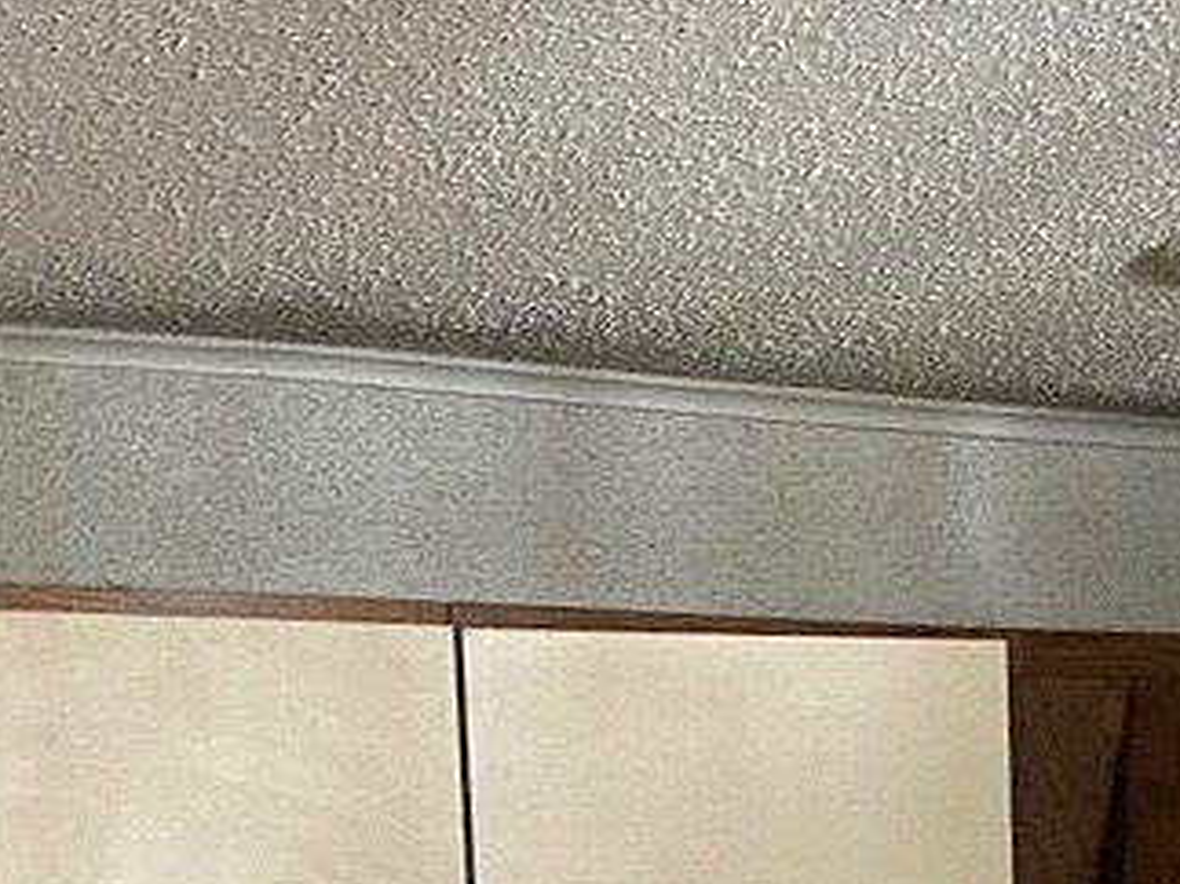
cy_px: 1516
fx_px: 3510
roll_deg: +3.4
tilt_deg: -5.4
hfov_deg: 19.0
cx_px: 859
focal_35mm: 103
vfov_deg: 13.2
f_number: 1.8
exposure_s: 1/30
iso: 1000
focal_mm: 4.25
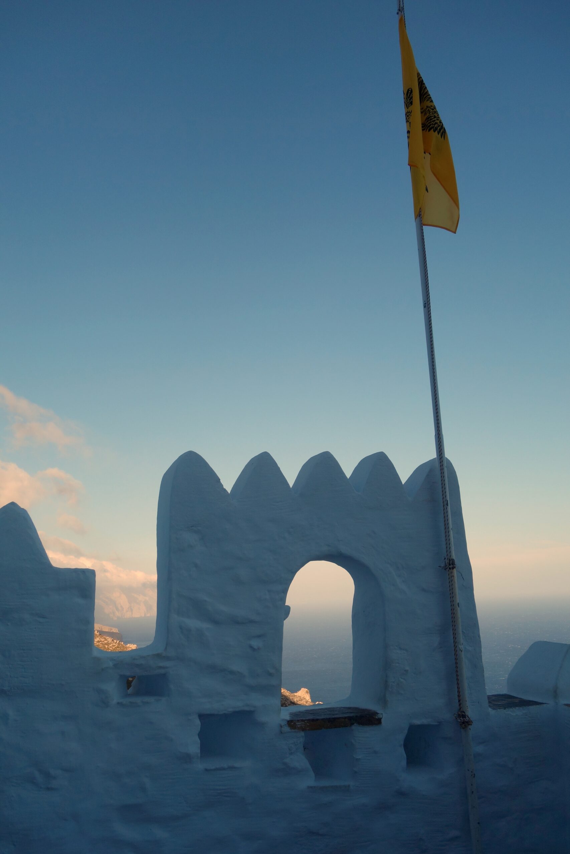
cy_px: 427
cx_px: 285
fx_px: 665
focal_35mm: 28
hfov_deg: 46.4
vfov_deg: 65.5
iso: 125
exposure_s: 1/640
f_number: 5.6
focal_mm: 10.4
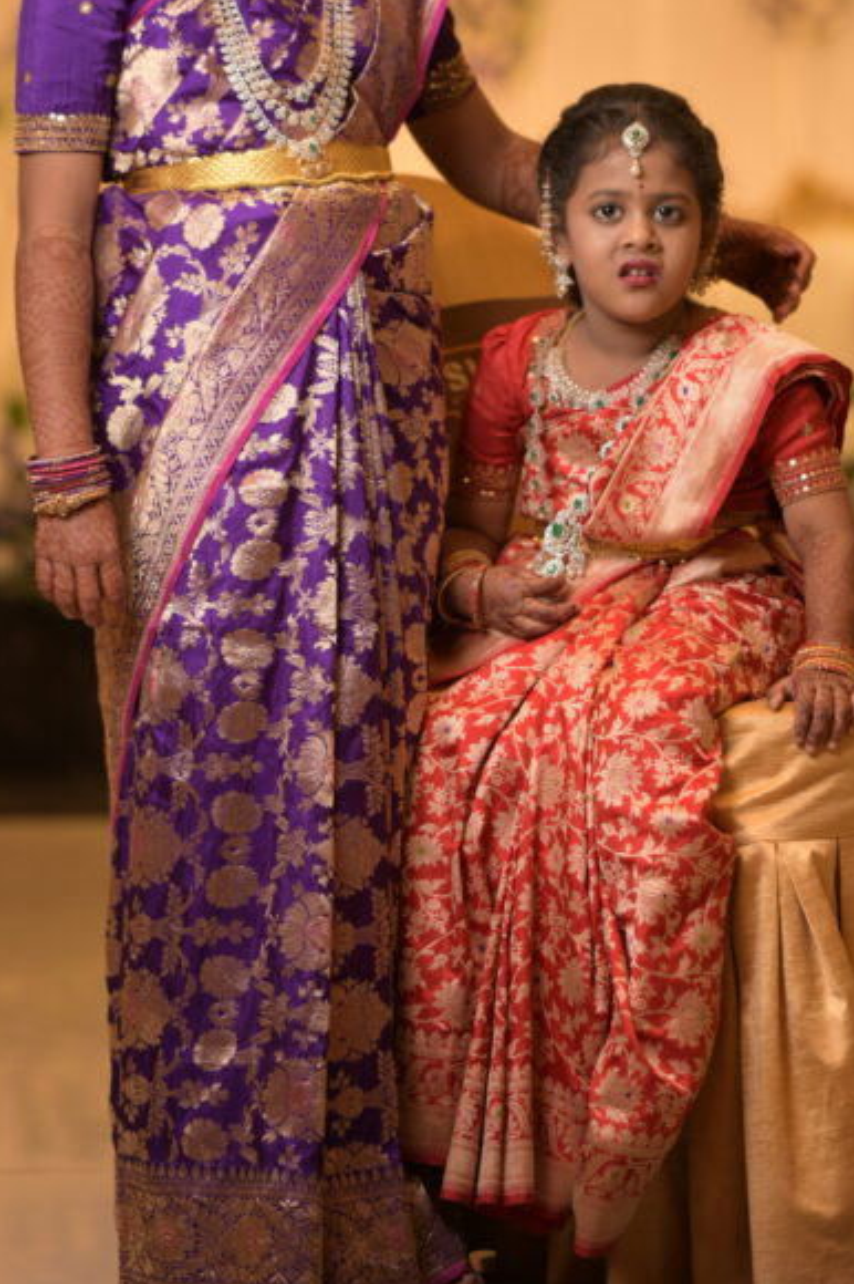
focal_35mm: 132
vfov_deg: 15.5
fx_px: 4702
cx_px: 513
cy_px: 352
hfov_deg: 10.4
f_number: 1.8
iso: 64
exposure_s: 1/160
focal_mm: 85
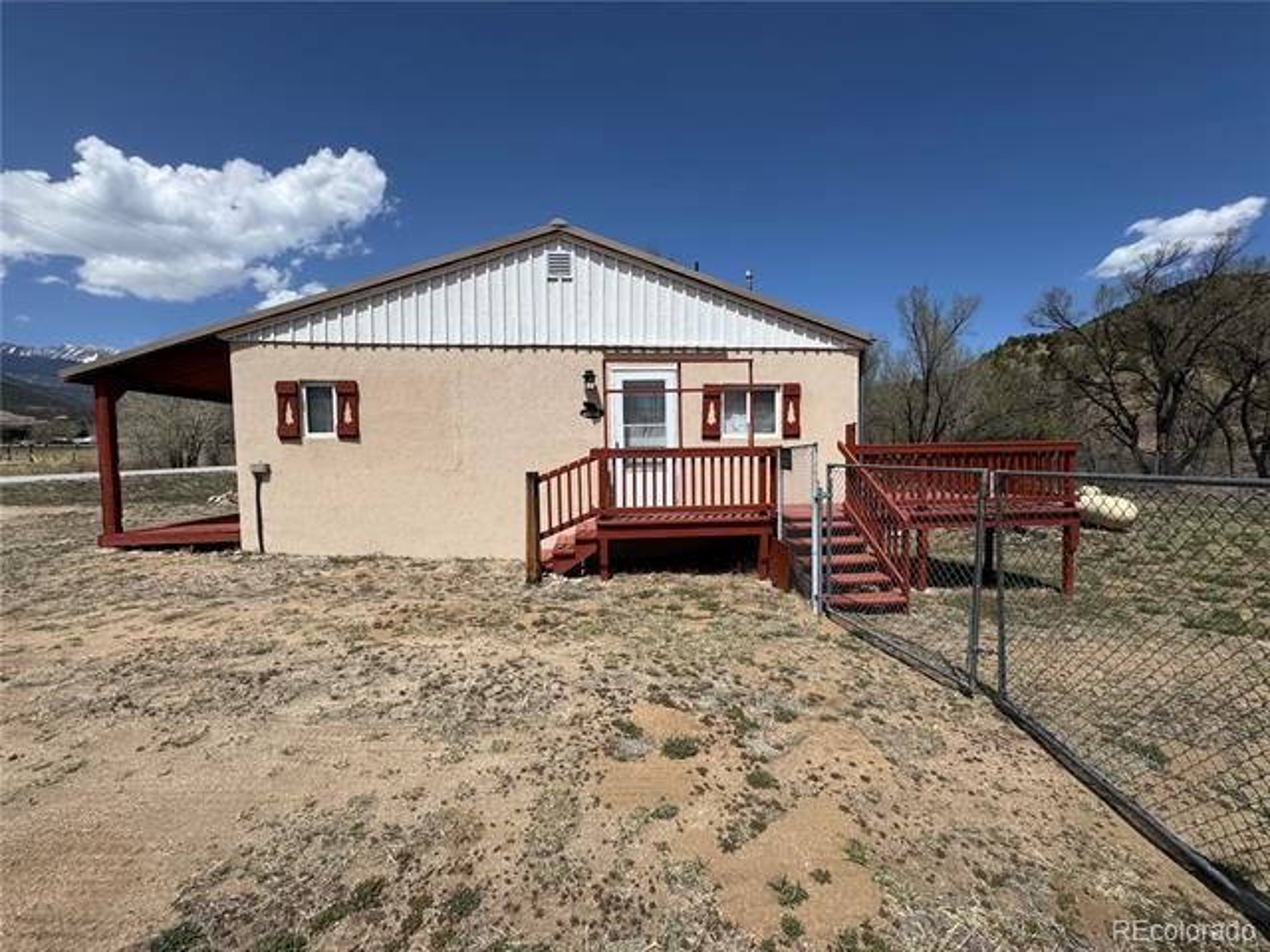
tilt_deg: -2.5
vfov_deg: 85.7
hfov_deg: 102.1
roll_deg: +0.9
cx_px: 635
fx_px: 514
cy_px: 476
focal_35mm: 14
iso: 50
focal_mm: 2.22
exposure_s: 1/3390
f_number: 2.2
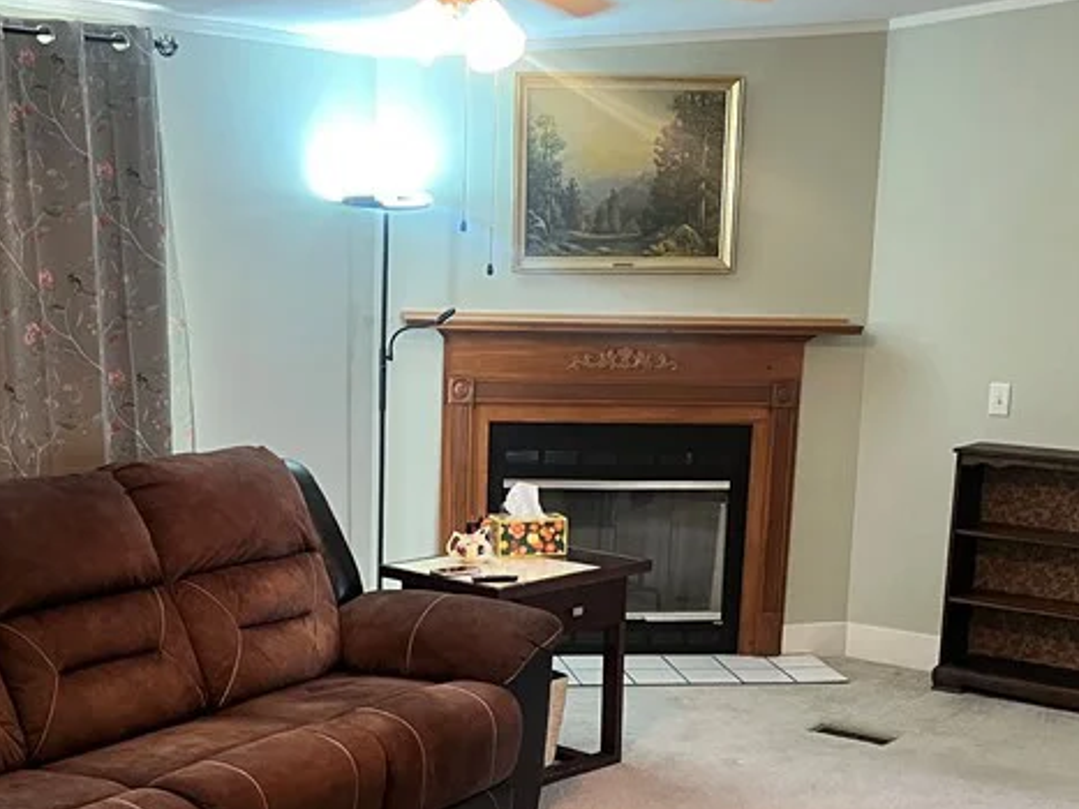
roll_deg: -1.6
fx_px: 1776
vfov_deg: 25.4
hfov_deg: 33.8
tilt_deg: -13.4
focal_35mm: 57
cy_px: 594
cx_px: 490
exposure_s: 1/60
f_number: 1.5
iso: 320
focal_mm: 5.7
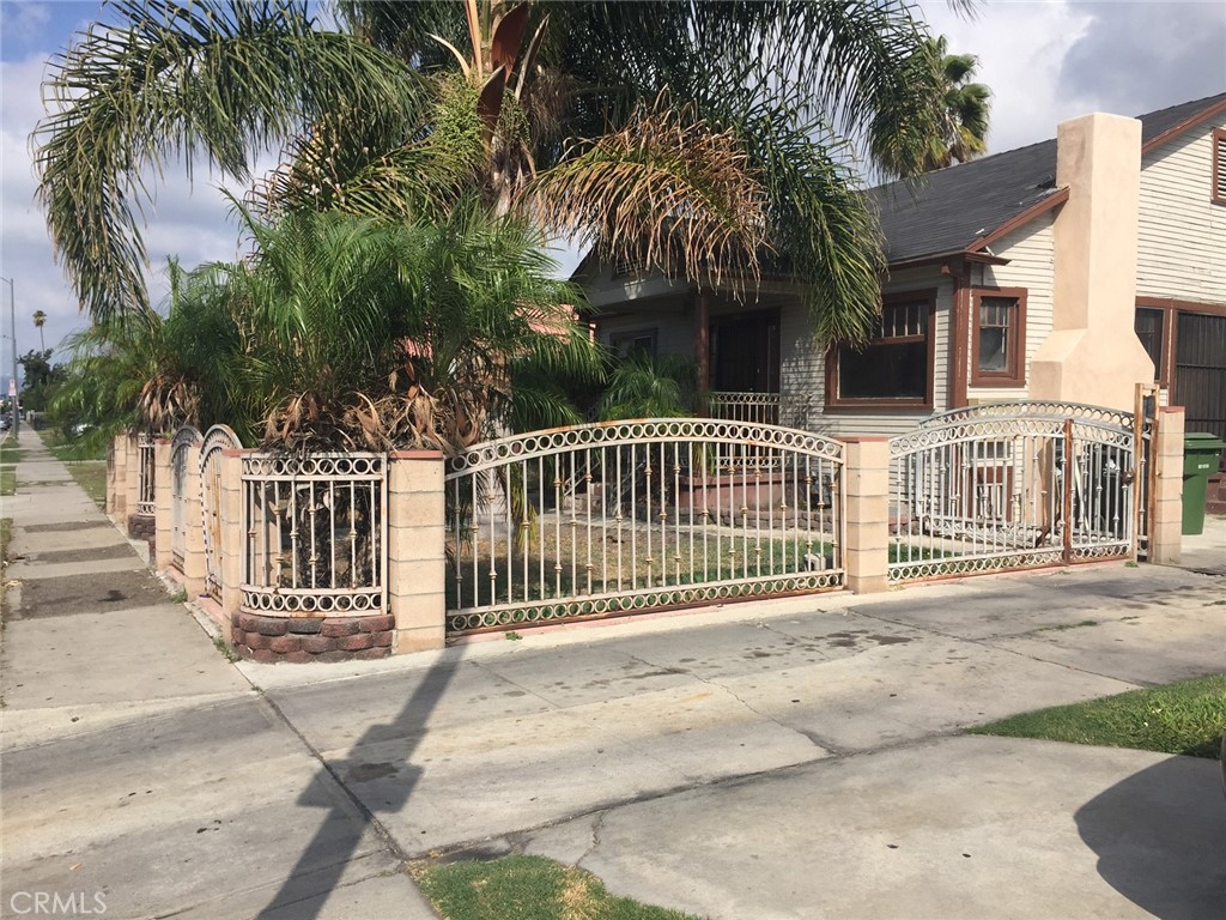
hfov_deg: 61.7
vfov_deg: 48.2
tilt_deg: -2.4
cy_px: 460
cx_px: 613
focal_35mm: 29
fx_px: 1027
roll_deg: -0.4
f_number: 2.2
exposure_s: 1/2198
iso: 32
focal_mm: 4.15
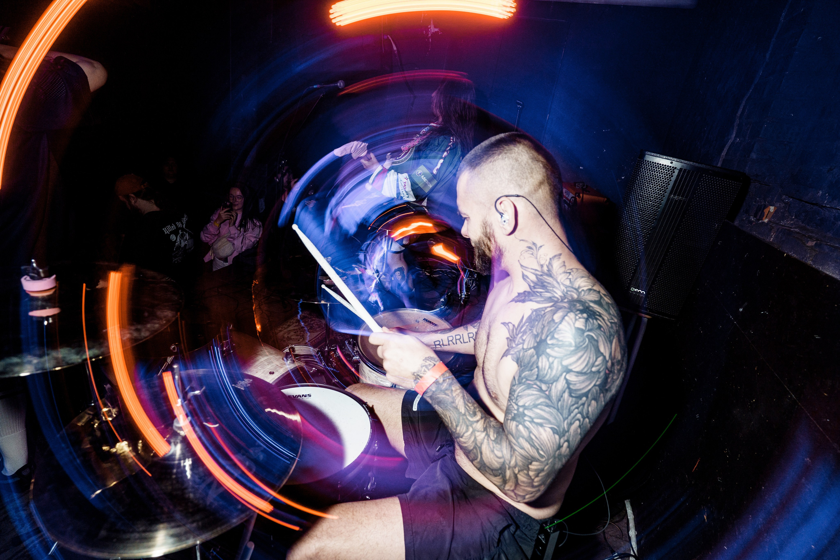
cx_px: 420
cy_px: 280
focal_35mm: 17
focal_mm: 17
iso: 500
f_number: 4.5
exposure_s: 1/15
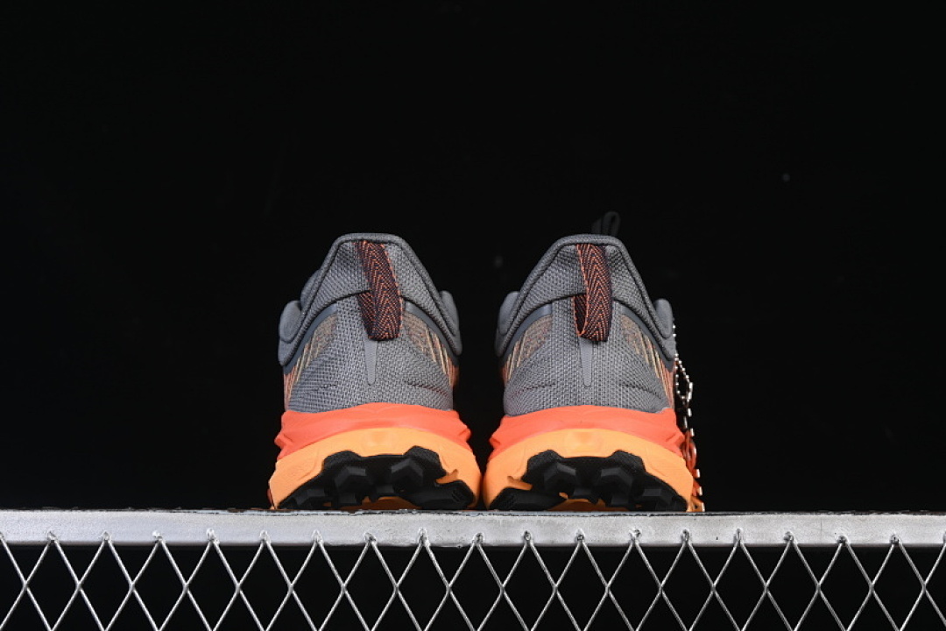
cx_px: 473
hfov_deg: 27.0
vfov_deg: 18.2
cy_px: 316
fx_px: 1971
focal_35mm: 75
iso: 160
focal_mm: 50
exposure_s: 1/60
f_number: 7.1
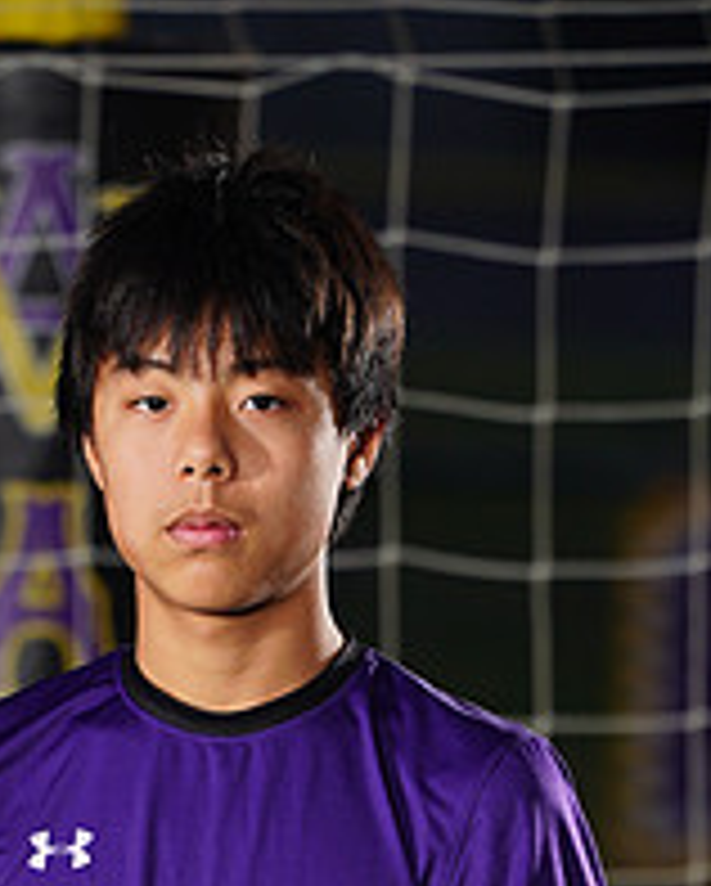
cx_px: 128
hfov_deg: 1.6
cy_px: 1295
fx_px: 25501
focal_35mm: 971
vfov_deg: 2.0
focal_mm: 352
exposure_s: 1/200
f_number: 7.1
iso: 200
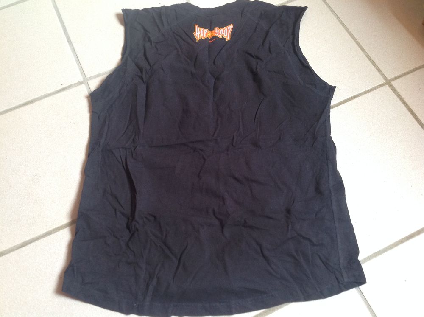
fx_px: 428
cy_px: 158
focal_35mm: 35
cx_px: 212
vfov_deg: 40.6
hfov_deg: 52.7
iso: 125
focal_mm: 4.28
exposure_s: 1/15
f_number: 2.4
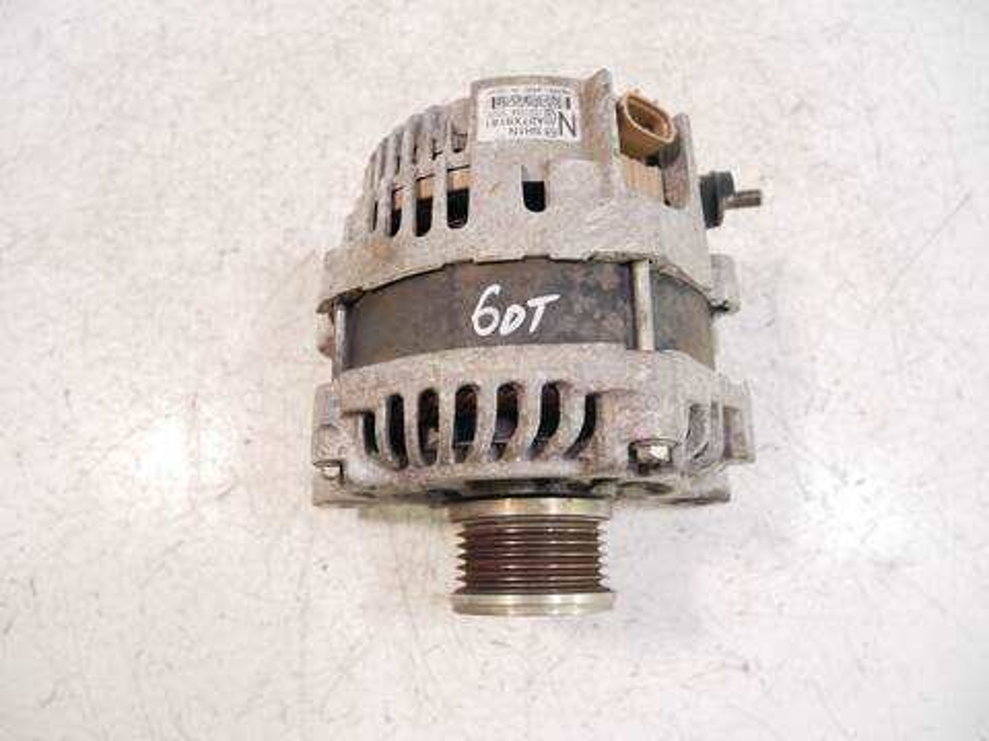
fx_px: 743
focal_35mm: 26
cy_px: 370
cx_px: 494
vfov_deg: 53.1
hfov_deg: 67.3
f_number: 3.5
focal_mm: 13
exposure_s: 1/60
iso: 1000
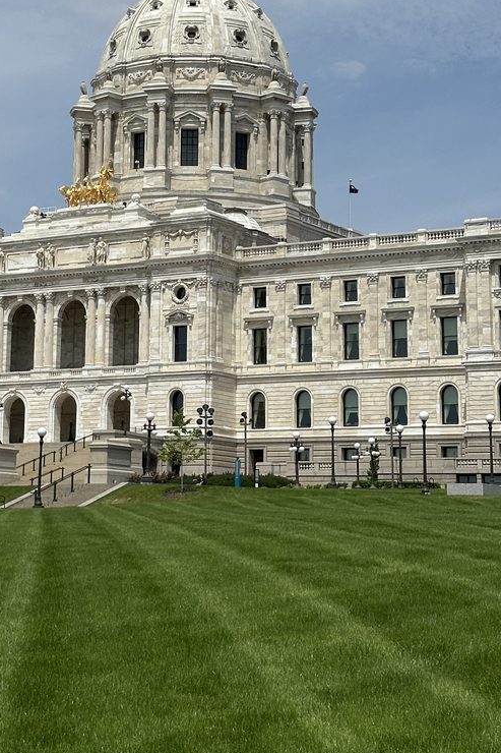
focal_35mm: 81
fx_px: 1692
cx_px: 129
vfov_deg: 24.8
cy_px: 181
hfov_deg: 16.8
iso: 64
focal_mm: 6.86
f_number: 1.78
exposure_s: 1/10870
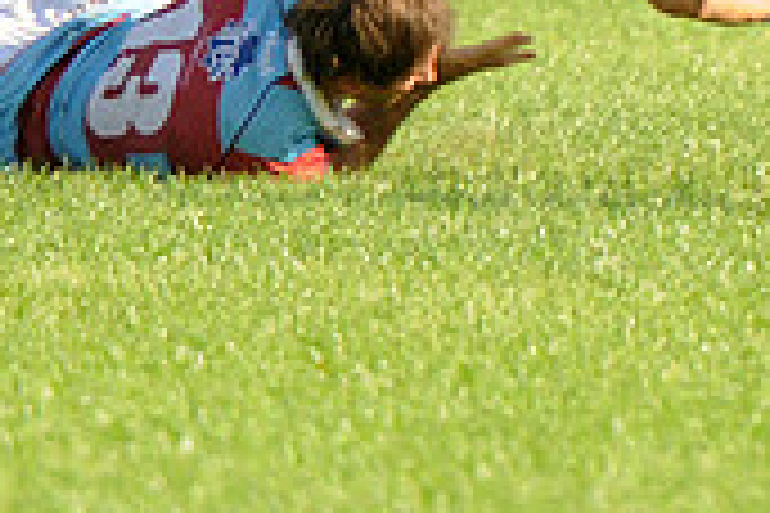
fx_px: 29300
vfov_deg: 1.0
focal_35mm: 1370
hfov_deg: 1.5
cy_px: -349
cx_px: -81
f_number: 4
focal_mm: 270
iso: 320
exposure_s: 1/500
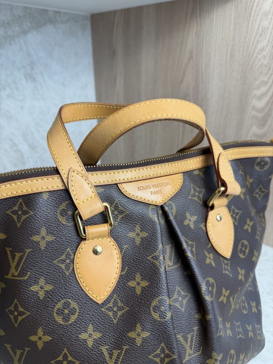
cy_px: 182
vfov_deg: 71.6
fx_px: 252
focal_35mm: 24
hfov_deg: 56.8
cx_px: 136
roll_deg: -0.3
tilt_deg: -24.5
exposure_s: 1/120
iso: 100
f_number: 1.78
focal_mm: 6.76
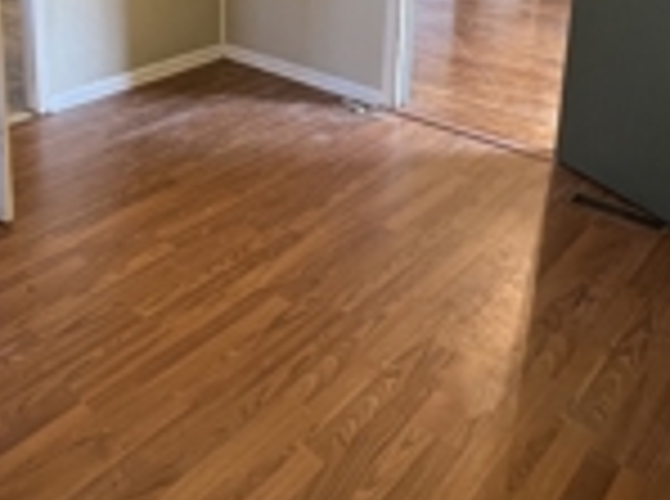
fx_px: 676
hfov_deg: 50.5
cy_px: -23
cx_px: 166
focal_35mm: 35
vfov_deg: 35.8
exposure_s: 1/60
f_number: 1.8
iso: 250
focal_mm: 1.57
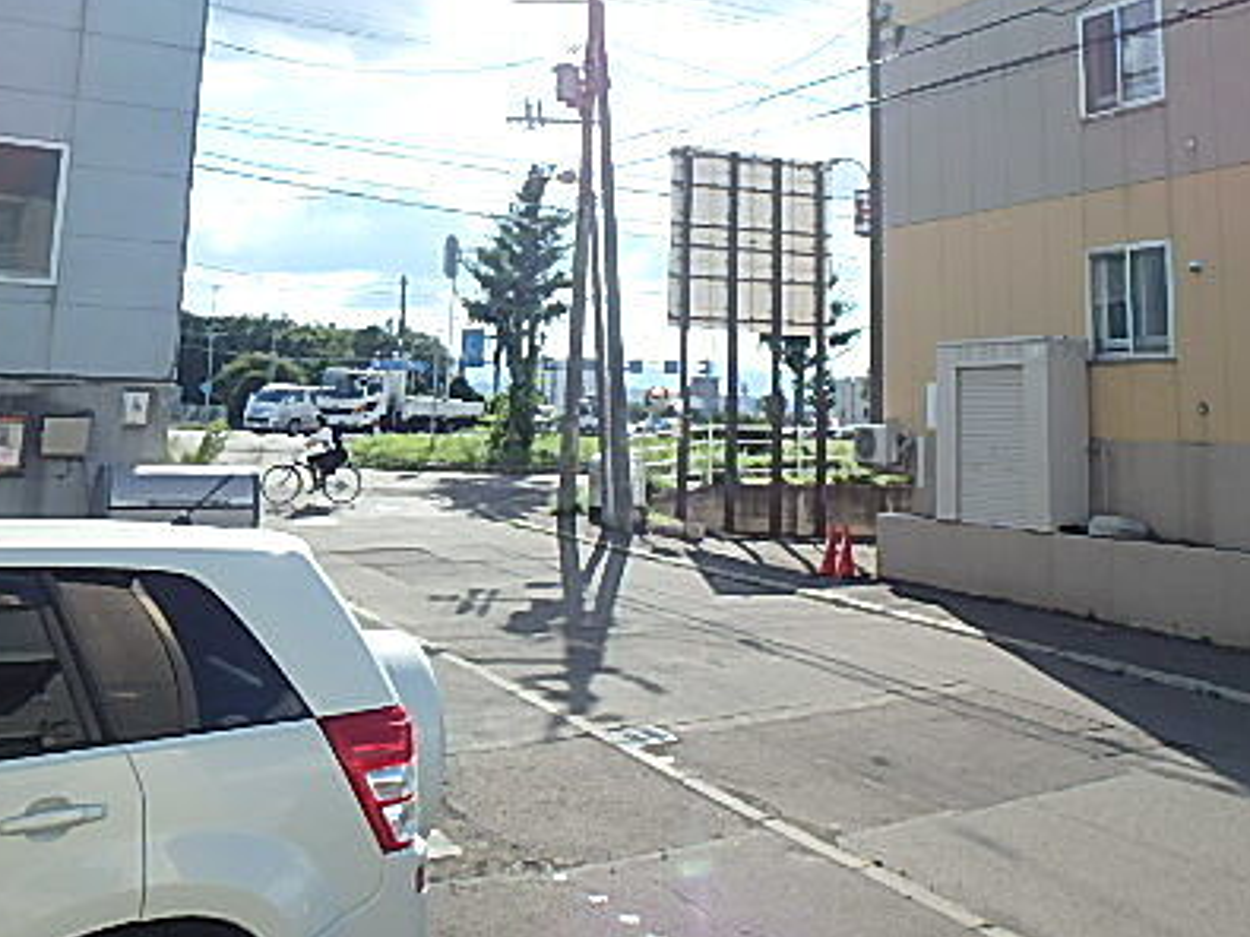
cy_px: 234
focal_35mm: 34
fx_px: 1227
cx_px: 709
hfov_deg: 53.8
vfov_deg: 40.6
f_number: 3.5
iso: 125
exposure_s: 1/800
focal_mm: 3.7
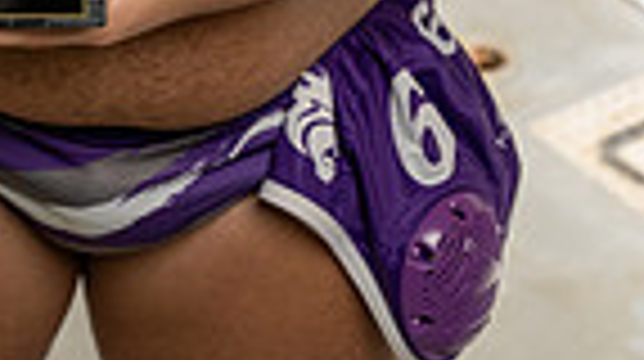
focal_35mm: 188
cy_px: -616
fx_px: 3206
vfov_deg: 6.1
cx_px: 167
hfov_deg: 11.4
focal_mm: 57
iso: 500
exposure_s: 1/250
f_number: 4
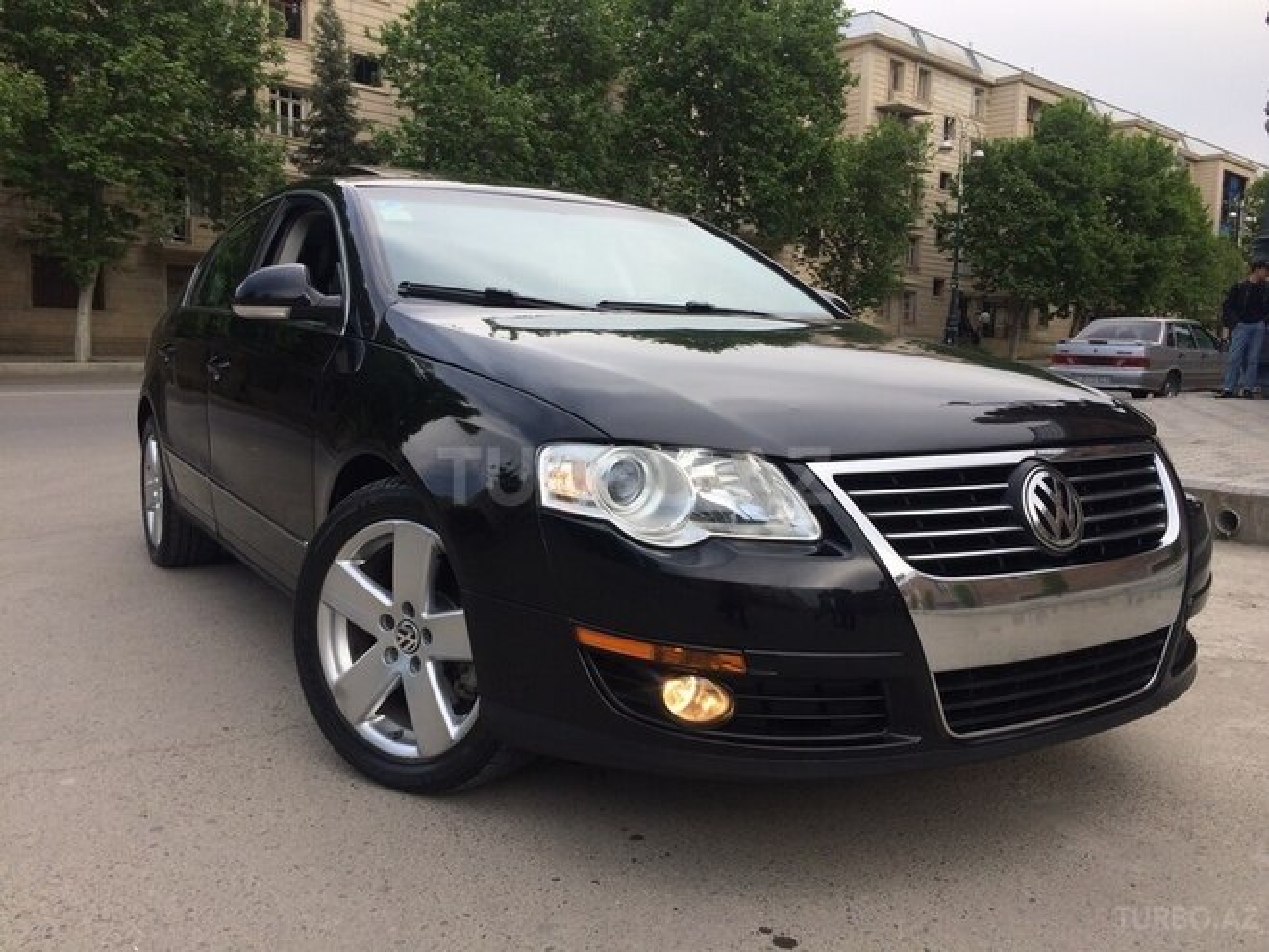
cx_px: 634
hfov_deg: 61.7
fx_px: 1063
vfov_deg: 48.2
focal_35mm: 29
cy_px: 476
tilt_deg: -5.8
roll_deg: -2.5
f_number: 2.2
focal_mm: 4.15
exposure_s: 1/641
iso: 32
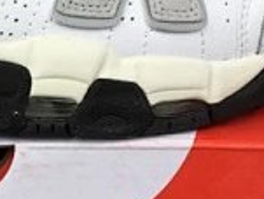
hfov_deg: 14.5
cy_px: 42
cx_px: -51
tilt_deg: -19.1
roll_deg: +0.0
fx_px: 1001
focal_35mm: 131
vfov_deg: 11.3
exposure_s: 1/120
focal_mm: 3.3
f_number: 2.4
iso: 32
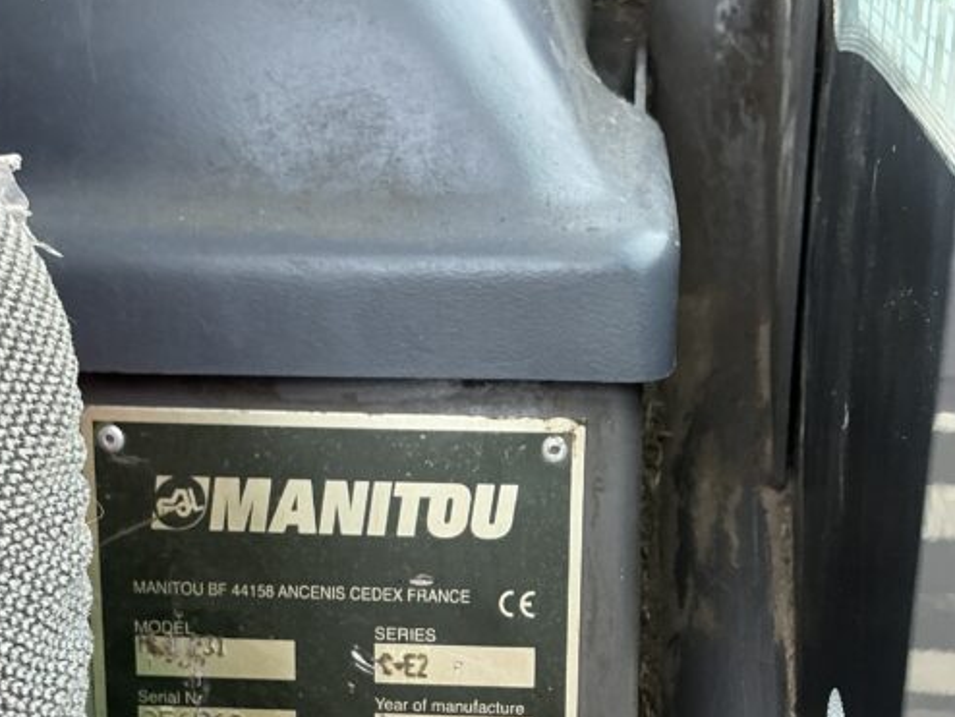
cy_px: 702
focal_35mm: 58
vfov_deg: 24.2
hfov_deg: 33.2
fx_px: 1601
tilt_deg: -28.6
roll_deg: +0.8
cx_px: 497
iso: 64
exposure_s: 1/122
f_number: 1.8
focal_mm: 3
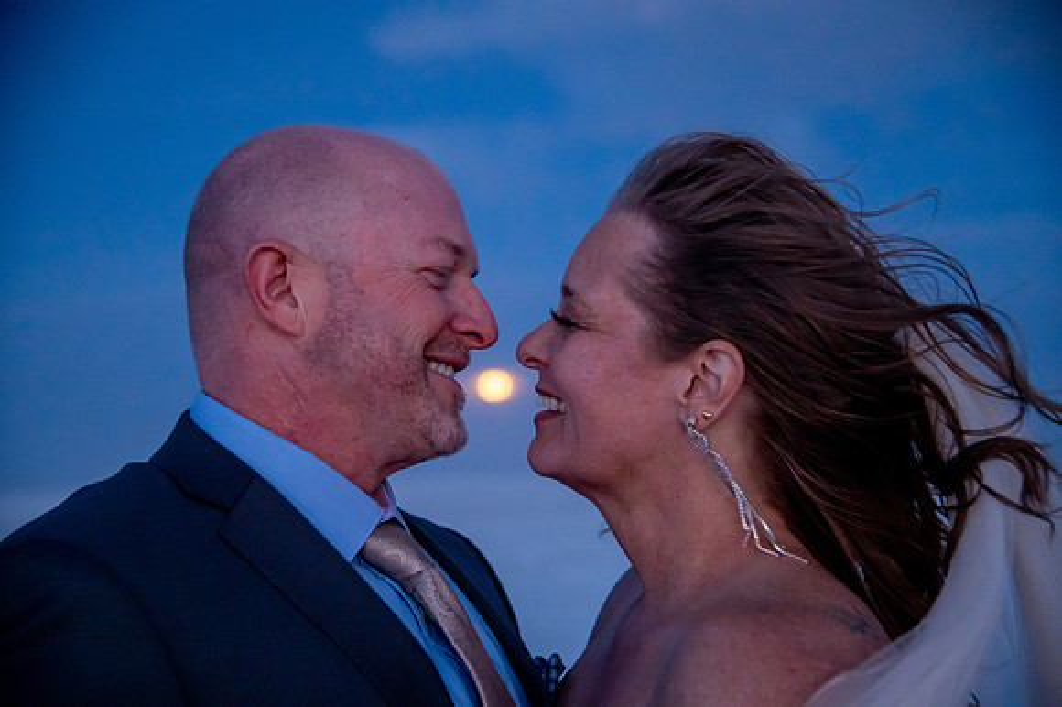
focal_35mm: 65
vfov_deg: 20.9
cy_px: 354
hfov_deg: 31.0
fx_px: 1916
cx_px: 531
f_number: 4
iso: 8000
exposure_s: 1/125
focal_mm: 65
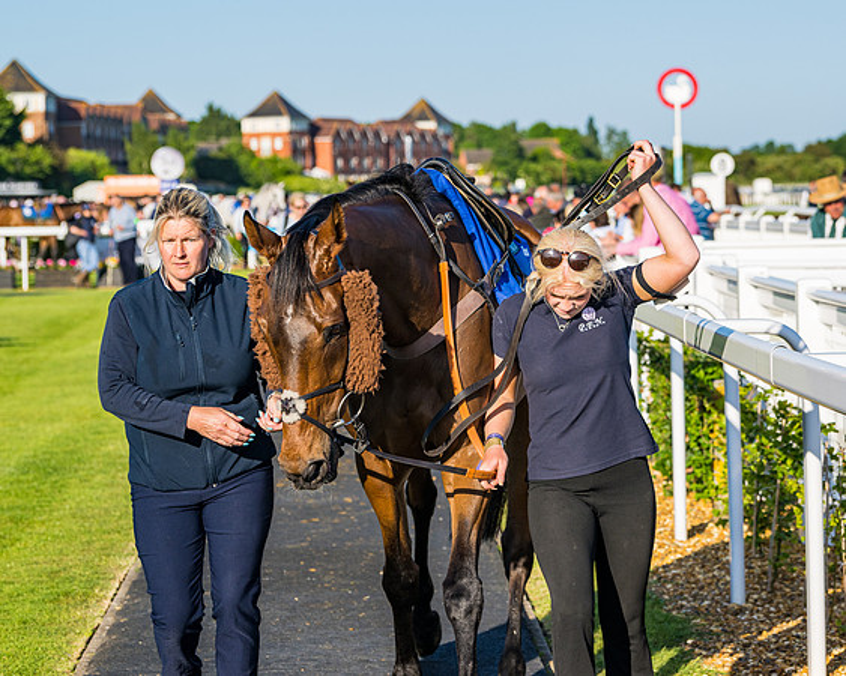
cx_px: 520
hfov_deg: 15.7
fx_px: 3070
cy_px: 324
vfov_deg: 12.6
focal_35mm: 123
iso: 200
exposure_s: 1/1250
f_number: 5
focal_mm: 90
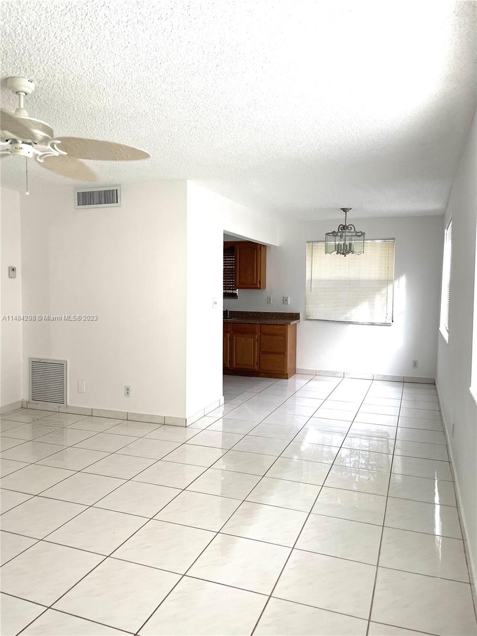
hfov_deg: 53.1
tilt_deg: -1.7
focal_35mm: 26
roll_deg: +0.3
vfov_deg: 67.3
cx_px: 238
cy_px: 318
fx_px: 478
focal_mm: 4.2
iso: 125
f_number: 1.6
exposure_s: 1/104
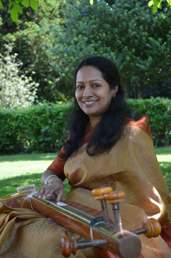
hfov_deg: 21.5
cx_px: 86
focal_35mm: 63
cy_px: 129
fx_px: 451
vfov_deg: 32.0
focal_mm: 42
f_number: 5.3
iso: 400
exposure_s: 1/160
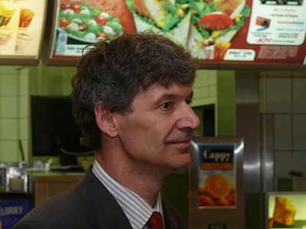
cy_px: 114
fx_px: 1512
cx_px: 153
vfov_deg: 8.7
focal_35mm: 171
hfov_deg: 11.6
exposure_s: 1/30
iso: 100
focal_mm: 20.3
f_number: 4
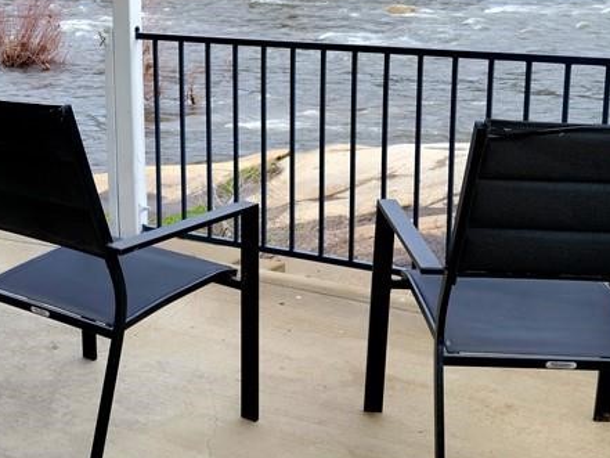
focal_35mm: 65
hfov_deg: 28.9
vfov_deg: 22.4
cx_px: 94
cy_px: 118
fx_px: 1146
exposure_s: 1/141
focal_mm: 5.9
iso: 25
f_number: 2
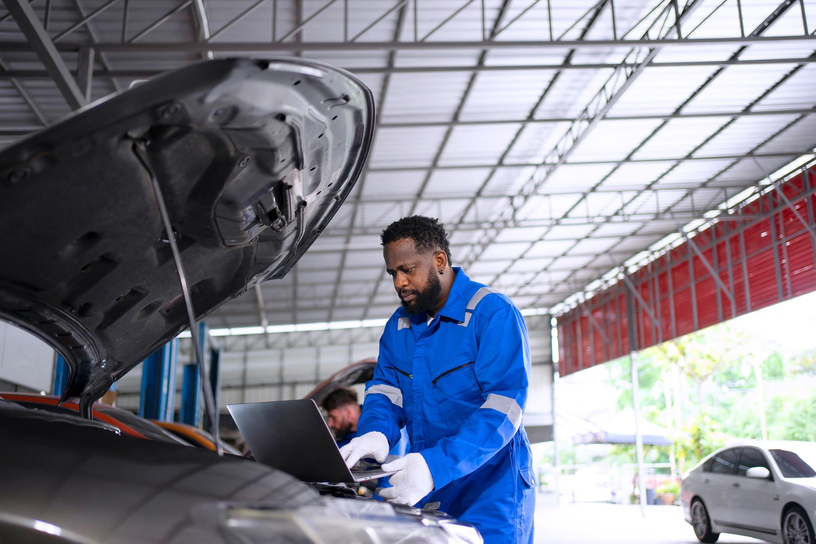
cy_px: 272
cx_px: 408
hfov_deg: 54.4
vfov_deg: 37.9
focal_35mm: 35
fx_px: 793
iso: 320
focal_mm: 35
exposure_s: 1/250
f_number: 1.8
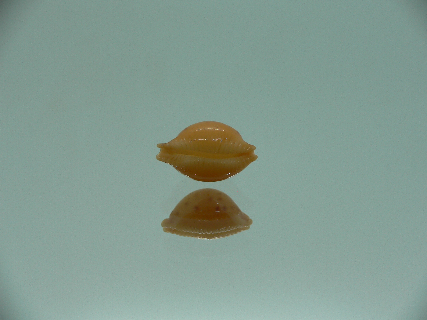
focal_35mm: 35
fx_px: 432
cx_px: 214
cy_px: 160
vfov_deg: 40.7
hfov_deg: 52.6
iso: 80
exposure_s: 1/60
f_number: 2.8
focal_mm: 4.6
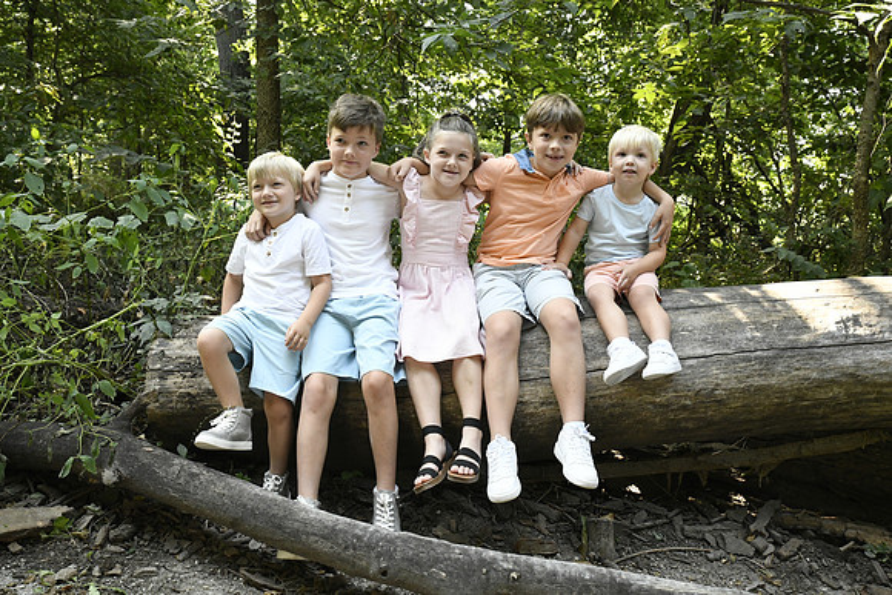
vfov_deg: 42.3
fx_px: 768
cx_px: 446
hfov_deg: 60.3
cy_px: 298
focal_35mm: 31
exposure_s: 1/250
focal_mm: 31
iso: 6400
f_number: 8
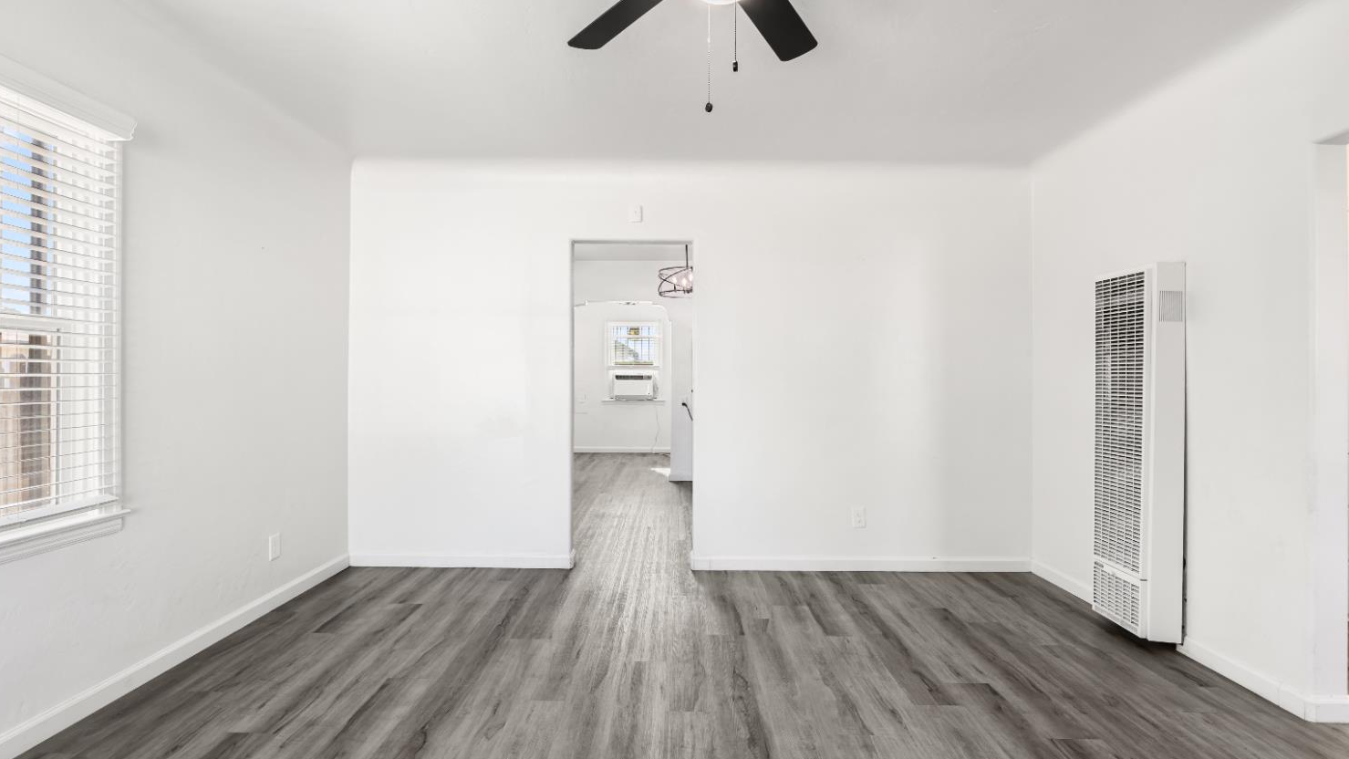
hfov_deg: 94.2
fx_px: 627
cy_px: 426
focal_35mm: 18
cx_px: 676
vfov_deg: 62.1
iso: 100
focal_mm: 11
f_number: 8
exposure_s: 1/4
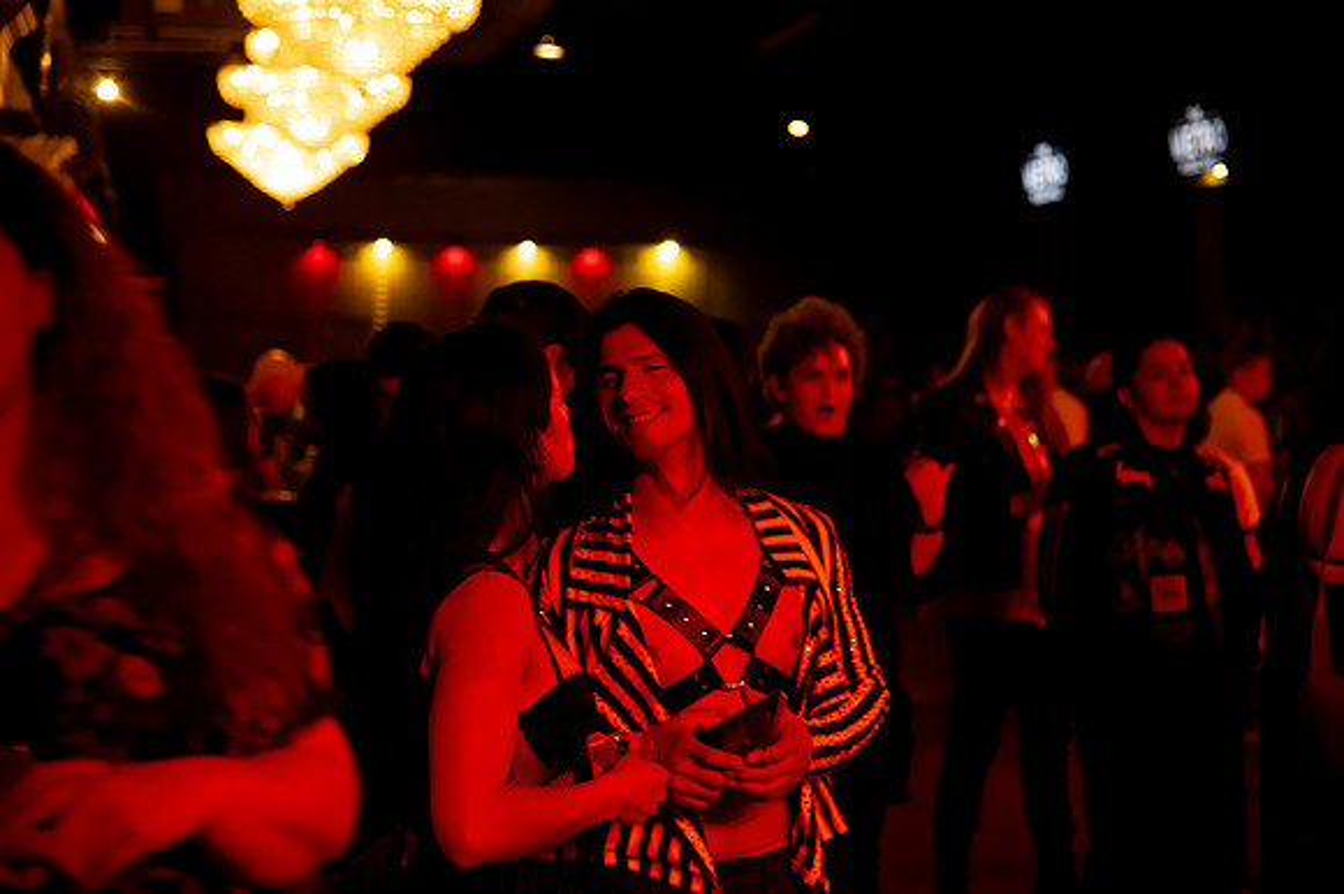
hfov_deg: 26.0
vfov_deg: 17.5
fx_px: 2910
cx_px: 672
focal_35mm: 78
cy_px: 447
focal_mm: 78
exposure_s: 1/50
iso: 6400
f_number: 4
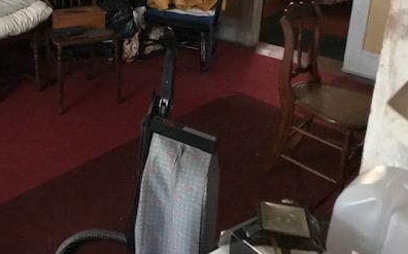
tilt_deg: -16.7
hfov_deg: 40.8
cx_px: 110
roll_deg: -0.9
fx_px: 533
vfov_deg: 26.0
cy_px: 25
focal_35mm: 48
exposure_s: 1/4
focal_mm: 3.99
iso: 250
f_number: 1.8
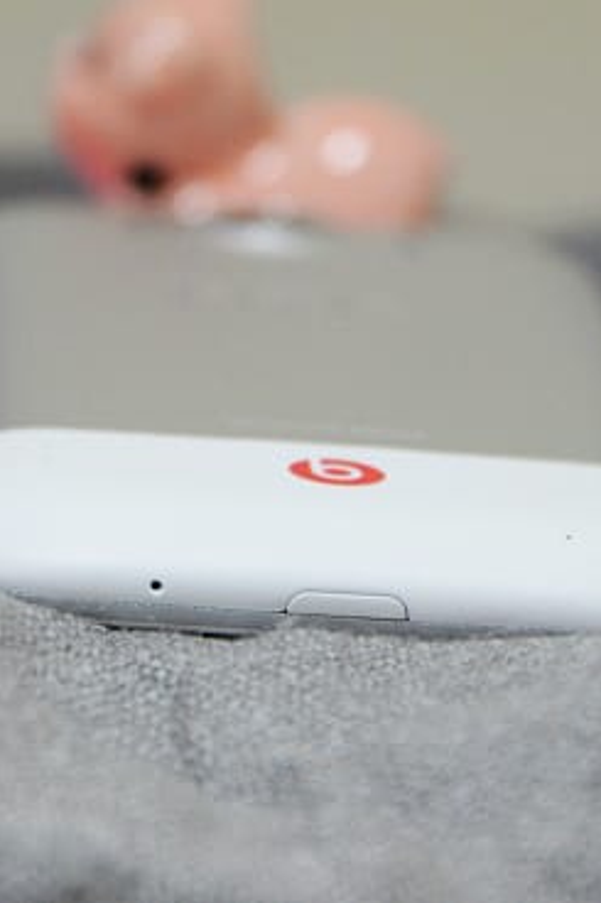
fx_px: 7419
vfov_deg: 7.0
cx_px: 213
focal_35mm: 296
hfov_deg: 4.6
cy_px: 452
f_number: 6
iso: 3200
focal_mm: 130
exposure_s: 1/80
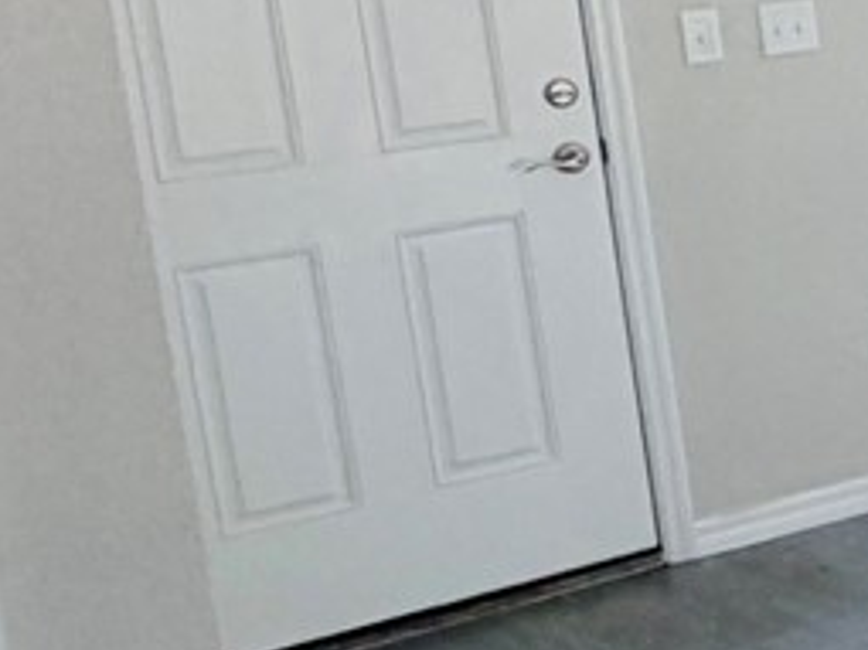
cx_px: 2008
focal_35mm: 88
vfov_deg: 16.6
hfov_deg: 15.0
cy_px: 99
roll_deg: +2.2
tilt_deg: -6.7
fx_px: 2206
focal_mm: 2.22
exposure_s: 1/121
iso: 160
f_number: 2.2
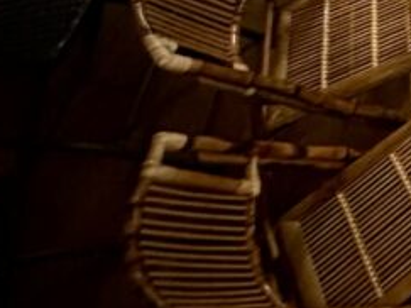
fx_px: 700
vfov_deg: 19.9
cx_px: 788
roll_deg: -1.1
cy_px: -203
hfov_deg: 20.1
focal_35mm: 59
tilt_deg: -42.5
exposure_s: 1/30
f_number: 2.2
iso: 1250
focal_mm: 2.22
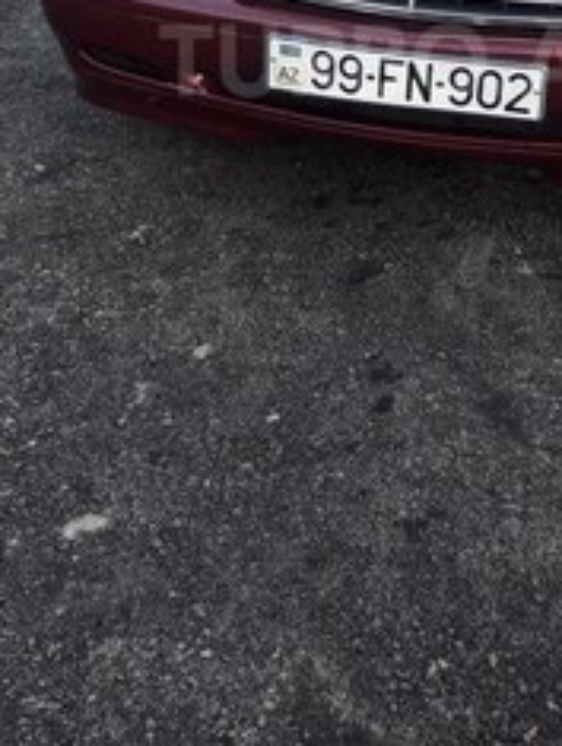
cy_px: 60
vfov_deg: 31.0
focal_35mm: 59
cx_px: 403
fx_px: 1274
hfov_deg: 24.7
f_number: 1.9
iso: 64
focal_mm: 3.7
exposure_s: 1/33
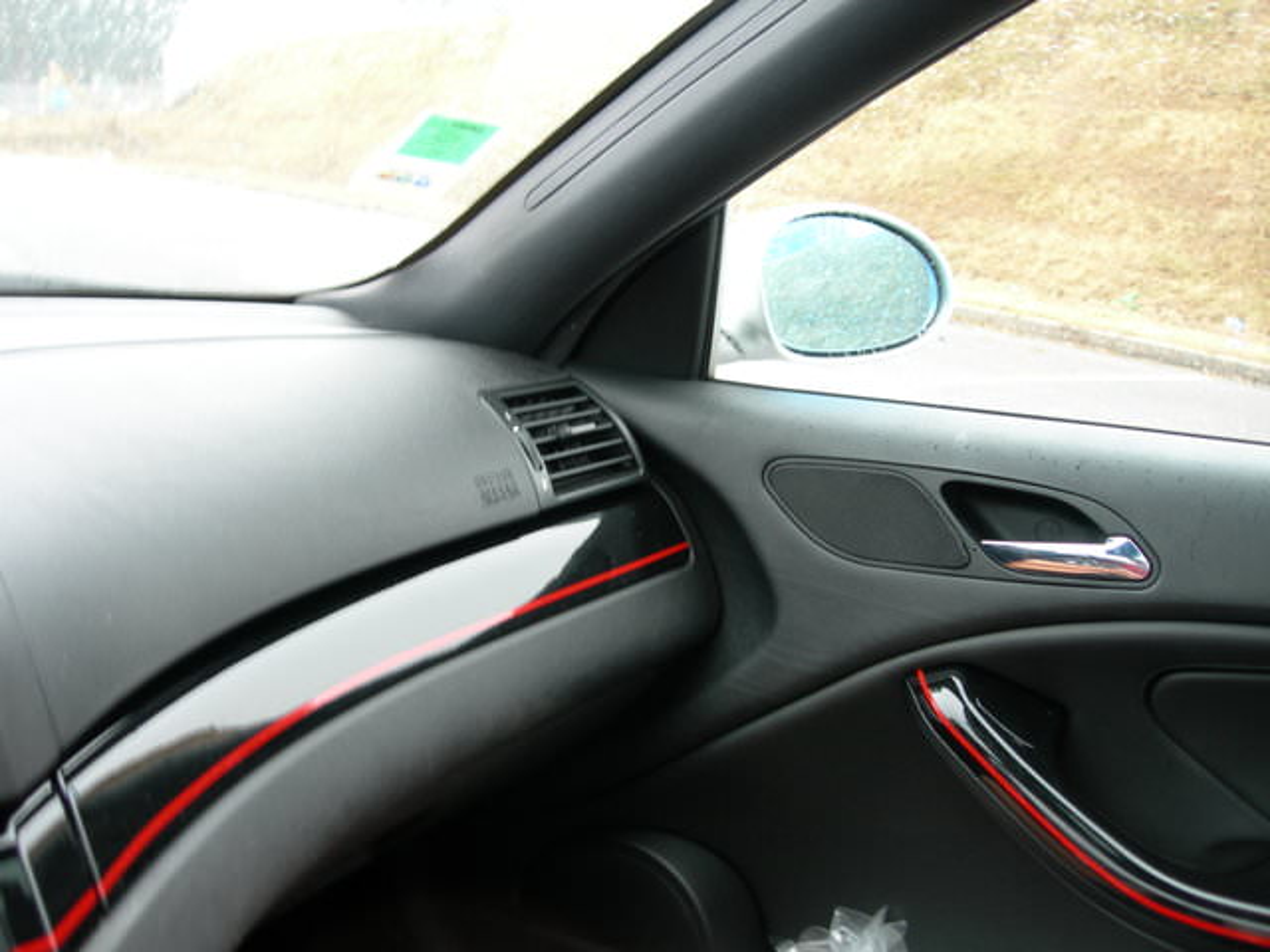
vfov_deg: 37.7
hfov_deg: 49.0
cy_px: 476
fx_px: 1394
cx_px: 635
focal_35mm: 38
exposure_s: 1/12
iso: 50
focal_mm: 7.8
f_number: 2.8
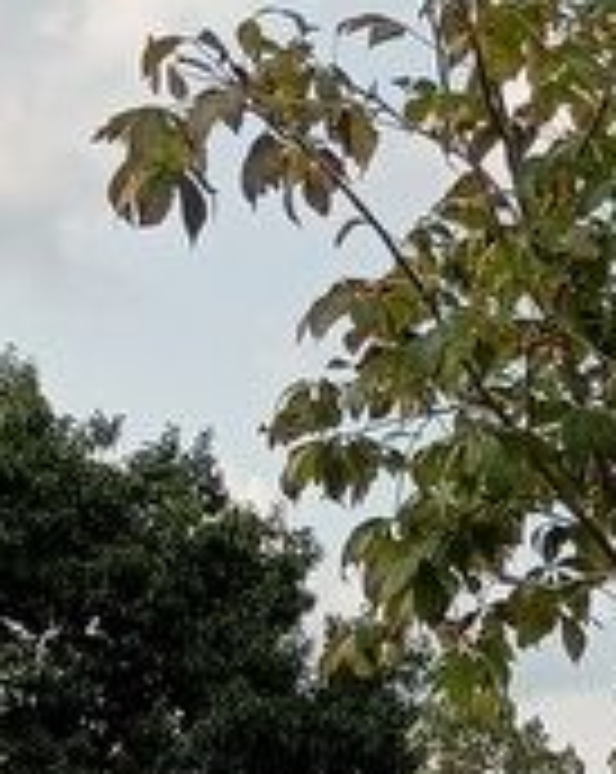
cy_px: 1346
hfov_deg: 11.5
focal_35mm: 132
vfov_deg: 13.3
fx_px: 3016
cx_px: 697
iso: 102
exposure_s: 1/997
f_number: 1.8
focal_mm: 4.27
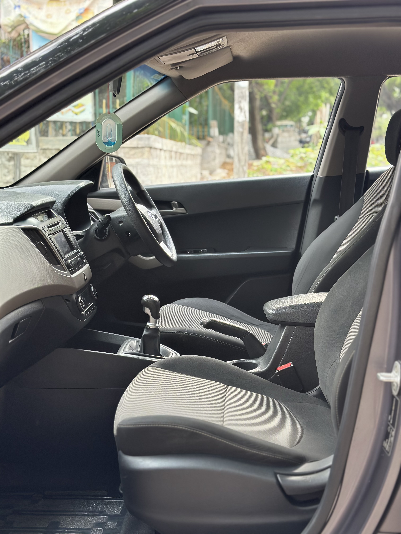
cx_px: 200
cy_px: 267
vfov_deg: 39.7
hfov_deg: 30.3
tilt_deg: -8.3
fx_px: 741
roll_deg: -0.2
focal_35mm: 48
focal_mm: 6.86
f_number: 1.78
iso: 125
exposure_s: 1/99
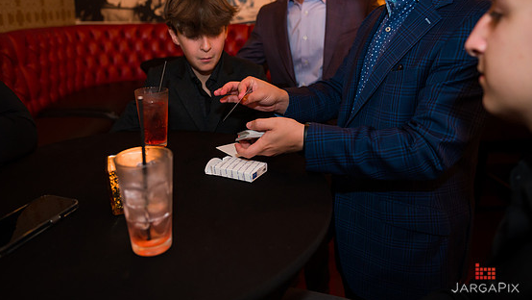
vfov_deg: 38.9
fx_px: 423
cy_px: 128
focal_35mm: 30
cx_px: 265
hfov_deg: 64.3
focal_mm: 27
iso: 1250
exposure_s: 1/200
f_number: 3.2
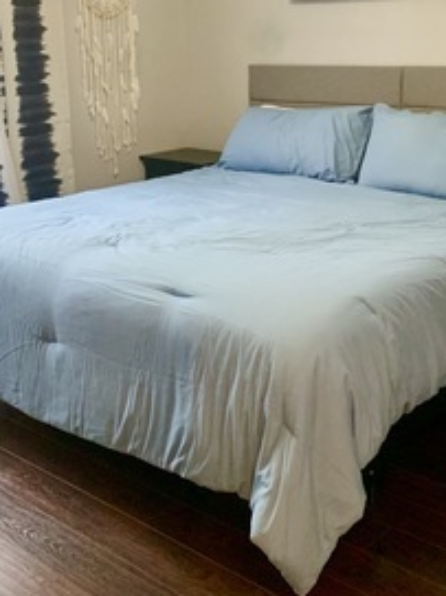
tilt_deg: -8.5
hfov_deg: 30.0
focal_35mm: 48
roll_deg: +0.7
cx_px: 293
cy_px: 163
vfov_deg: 38.8
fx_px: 825
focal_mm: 4.25
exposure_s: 1/40
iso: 400
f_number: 1.8
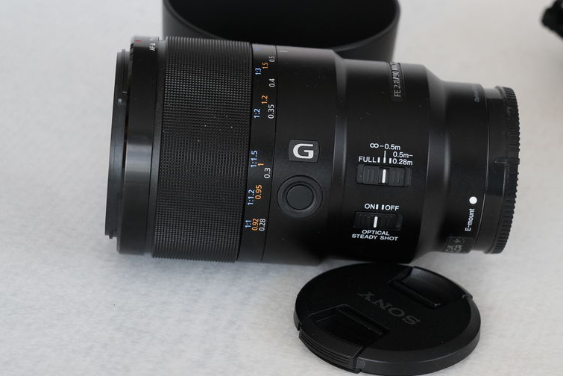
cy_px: 177
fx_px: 2175
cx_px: 351
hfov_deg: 14.7
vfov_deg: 9.9
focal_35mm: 139
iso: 3200
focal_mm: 105
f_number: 9
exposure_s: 1/80
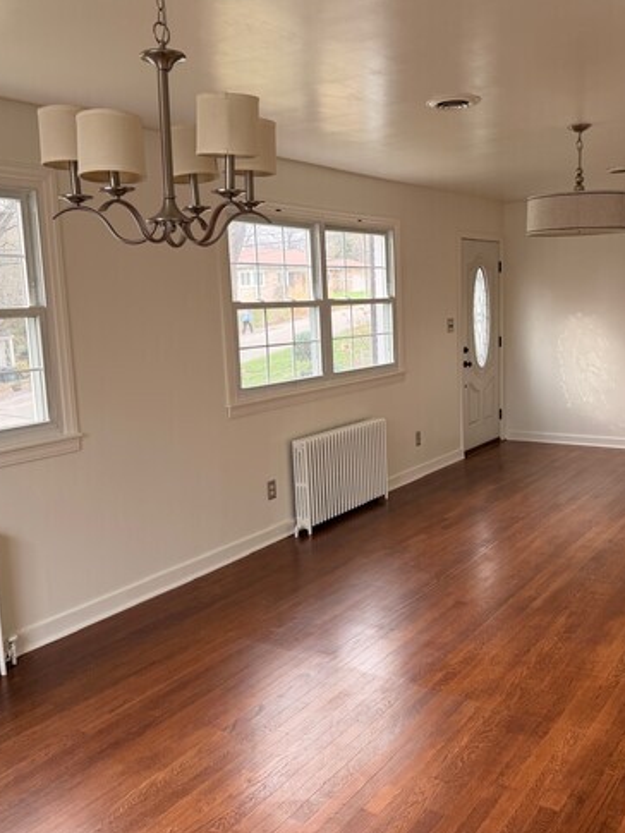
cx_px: 355
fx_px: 794
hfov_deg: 42.9
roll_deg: +2.0
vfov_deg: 55.3
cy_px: 421
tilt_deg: -8.2
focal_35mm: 33
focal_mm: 6.76
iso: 100
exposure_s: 1/121
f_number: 1.78
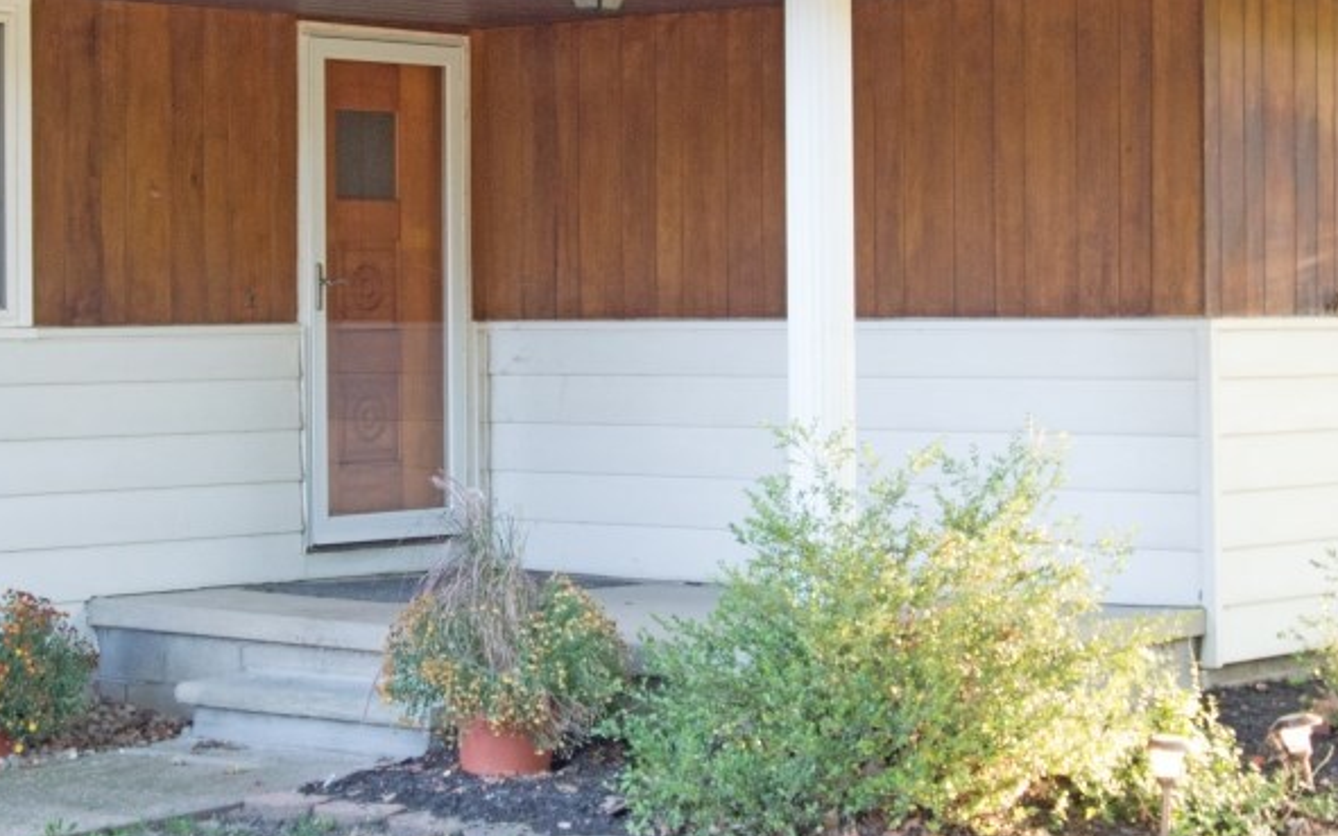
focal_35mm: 90
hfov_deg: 22.9
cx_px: 408
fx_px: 3281
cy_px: 259
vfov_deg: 14.5
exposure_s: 1/25
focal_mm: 34
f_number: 10
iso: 1600
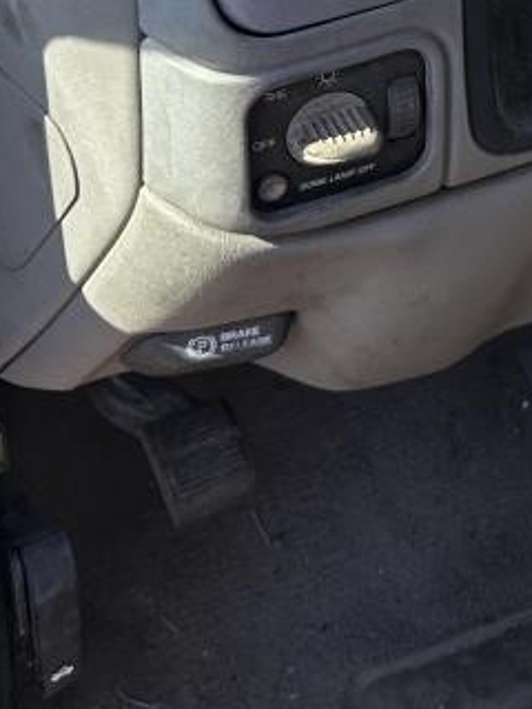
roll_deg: -8.2
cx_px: 911
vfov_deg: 18.9
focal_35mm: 96
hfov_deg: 13.9
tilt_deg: -22.6
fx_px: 1967
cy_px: -230
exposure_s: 1/962
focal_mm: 6.86
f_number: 1.78
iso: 80
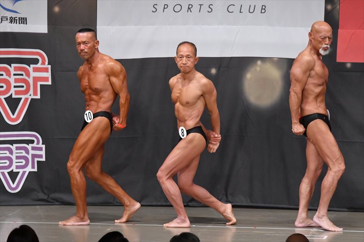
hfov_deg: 9.2
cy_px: 121
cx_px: 182
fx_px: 2274
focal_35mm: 225
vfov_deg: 6.1
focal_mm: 150
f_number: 5.6
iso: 5000
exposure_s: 1/400
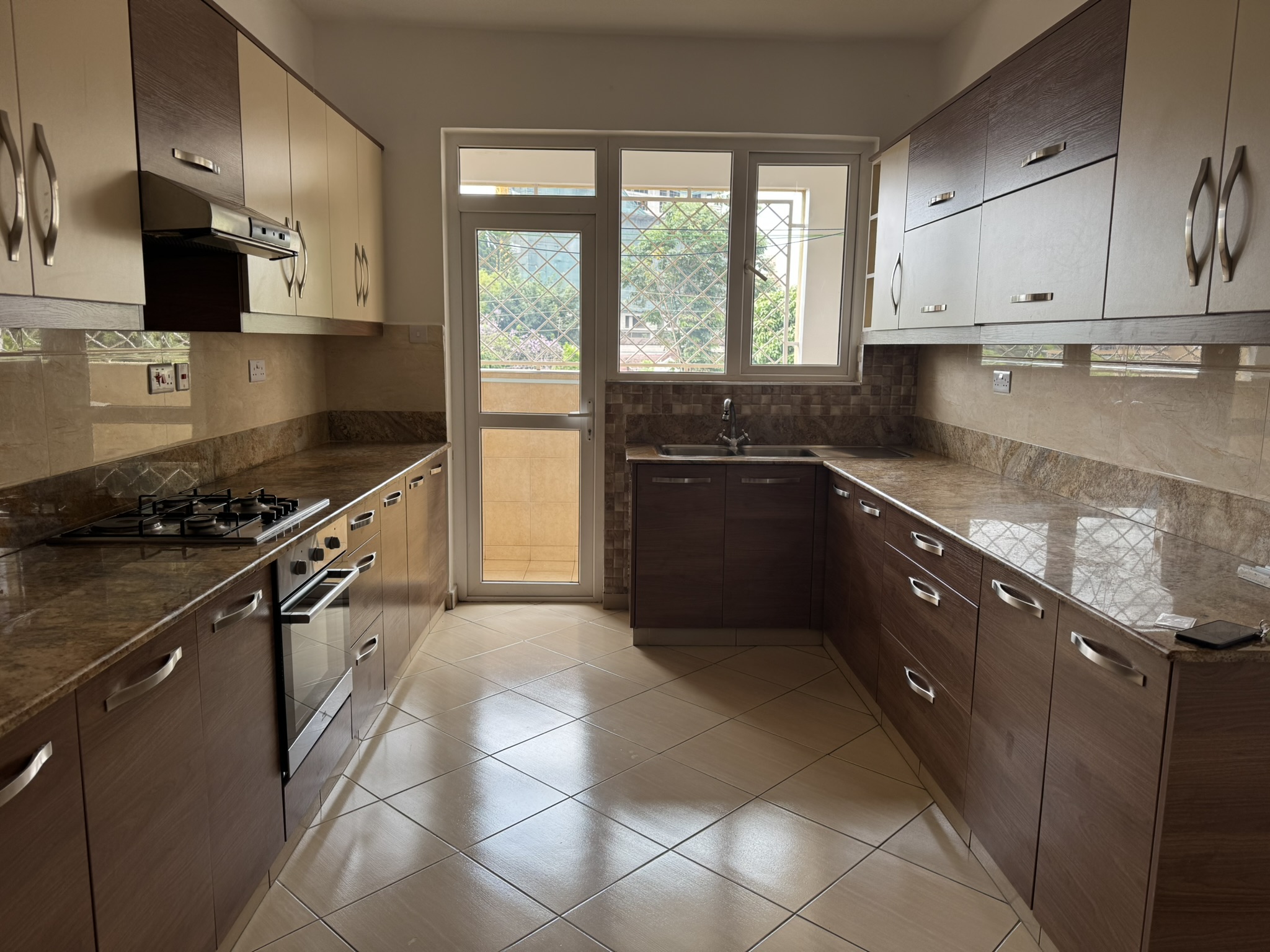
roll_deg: -0.9
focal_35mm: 24
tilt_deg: -8.1
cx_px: 635
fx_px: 881
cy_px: 476
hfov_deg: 71.6
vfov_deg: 56.8
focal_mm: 6.76
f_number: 1.78
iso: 64
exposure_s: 1/121
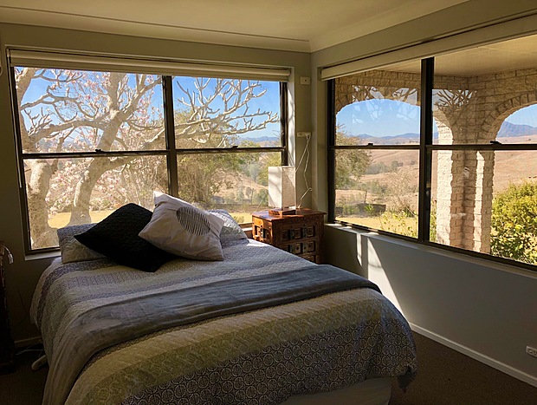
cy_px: 202
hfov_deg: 63.4
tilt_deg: -7.8
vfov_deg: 49.9
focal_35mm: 28
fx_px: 435
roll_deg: +2.0
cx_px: 268
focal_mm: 3.99
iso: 20
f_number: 1.8
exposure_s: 1/363
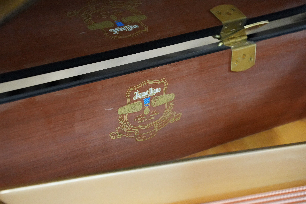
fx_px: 1054
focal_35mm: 124
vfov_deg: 11.0
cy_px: 119
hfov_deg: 16.5
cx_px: 140
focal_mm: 70
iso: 5000
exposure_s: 1/160
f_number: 2.8
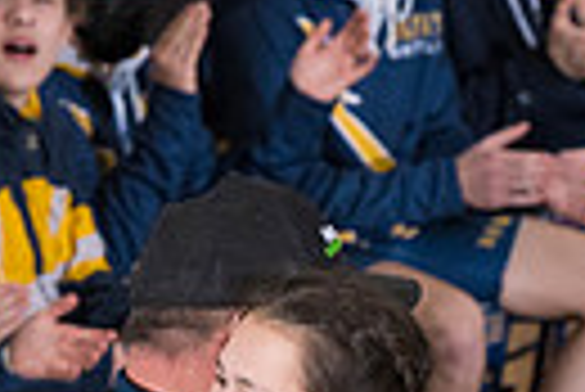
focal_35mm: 713
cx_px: 230
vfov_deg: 1.9
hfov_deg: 2.9
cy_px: 750
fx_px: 11599
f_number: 5.6
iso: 1250
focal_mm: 160
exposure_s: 1/250
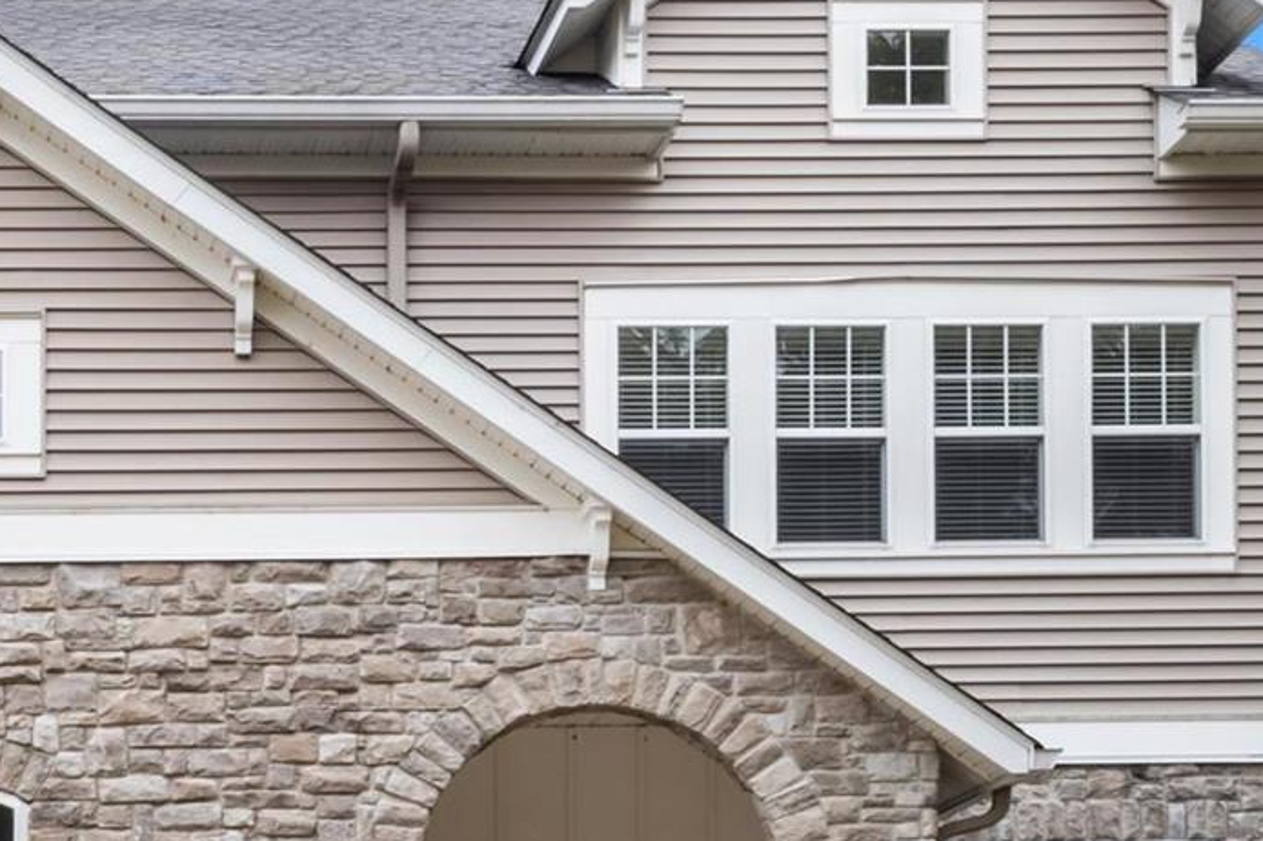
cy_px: 453
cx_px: 76
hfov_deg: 23.7
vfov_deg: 16.4
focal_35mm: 83
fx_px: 2910
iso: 400
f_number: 10
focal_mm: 18
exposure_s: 1/40
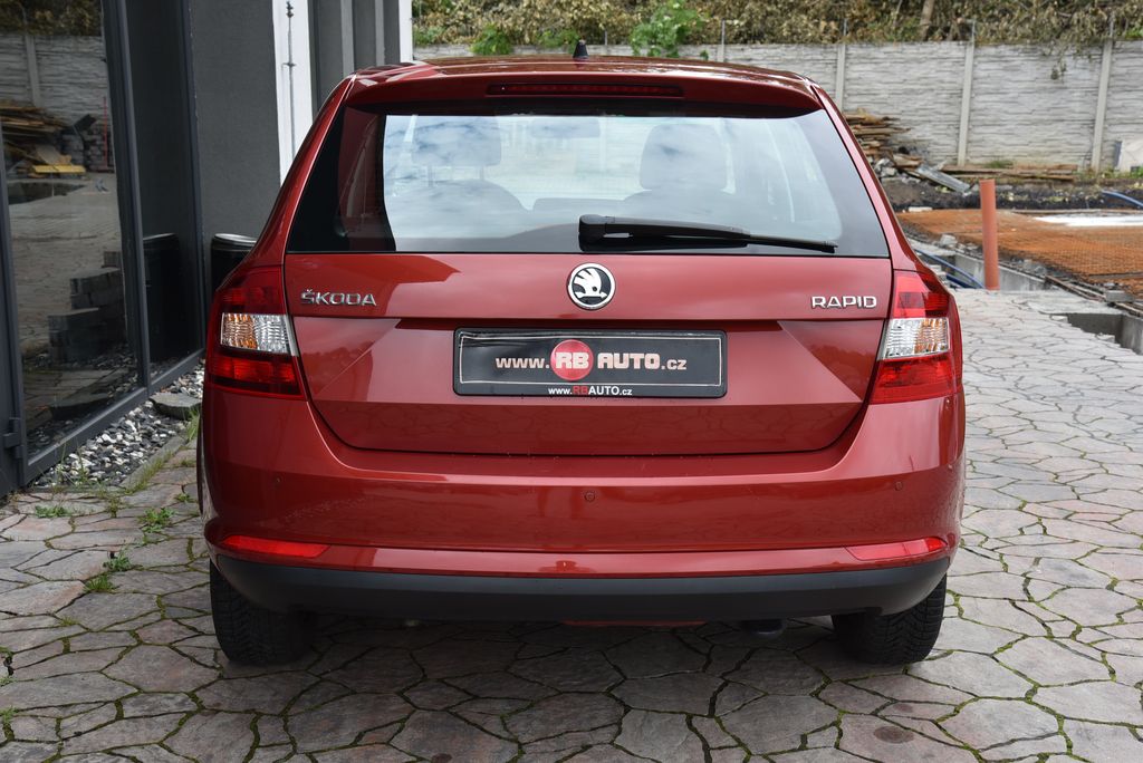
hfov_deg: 41.1
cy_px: 382
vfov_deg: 28.1
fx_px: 1525
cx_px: 572
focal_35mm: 48
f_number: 9
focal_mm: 48
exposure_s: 1/320
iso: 500
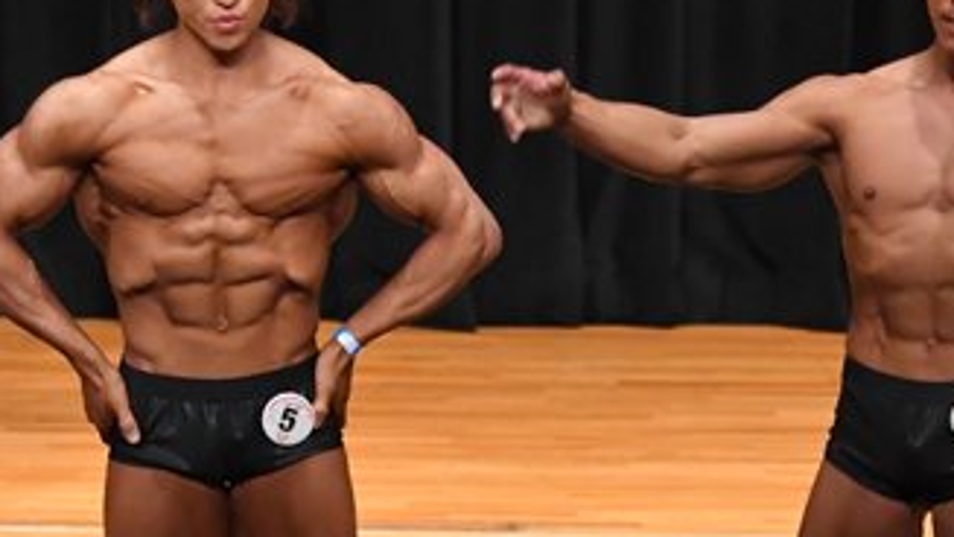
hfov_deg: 4.3
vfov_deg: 2.4
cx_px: 565
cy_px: 406
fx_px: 12674
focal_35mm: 501
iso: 5000
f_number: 5.6
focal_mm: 135
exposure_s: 1/400
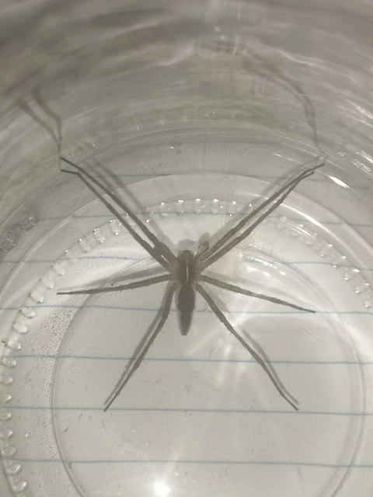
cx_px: 186
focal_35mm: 68
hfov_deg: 21.6
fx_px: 977
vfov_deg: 28.6
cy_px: 248
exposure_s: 1/50
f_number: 1.8
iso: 64
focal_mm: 5.58
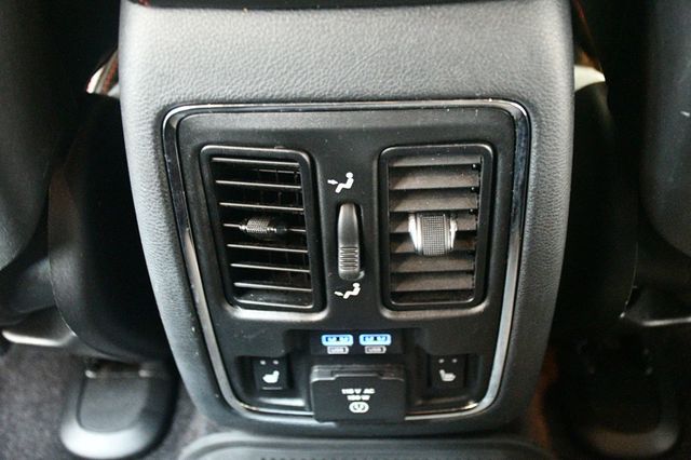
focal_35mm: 51
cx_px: 346
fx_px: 978
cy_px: 230
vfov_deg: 26.5
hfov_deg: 38.9
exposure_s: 1/8
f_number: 4.2
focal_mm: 34
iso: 12800
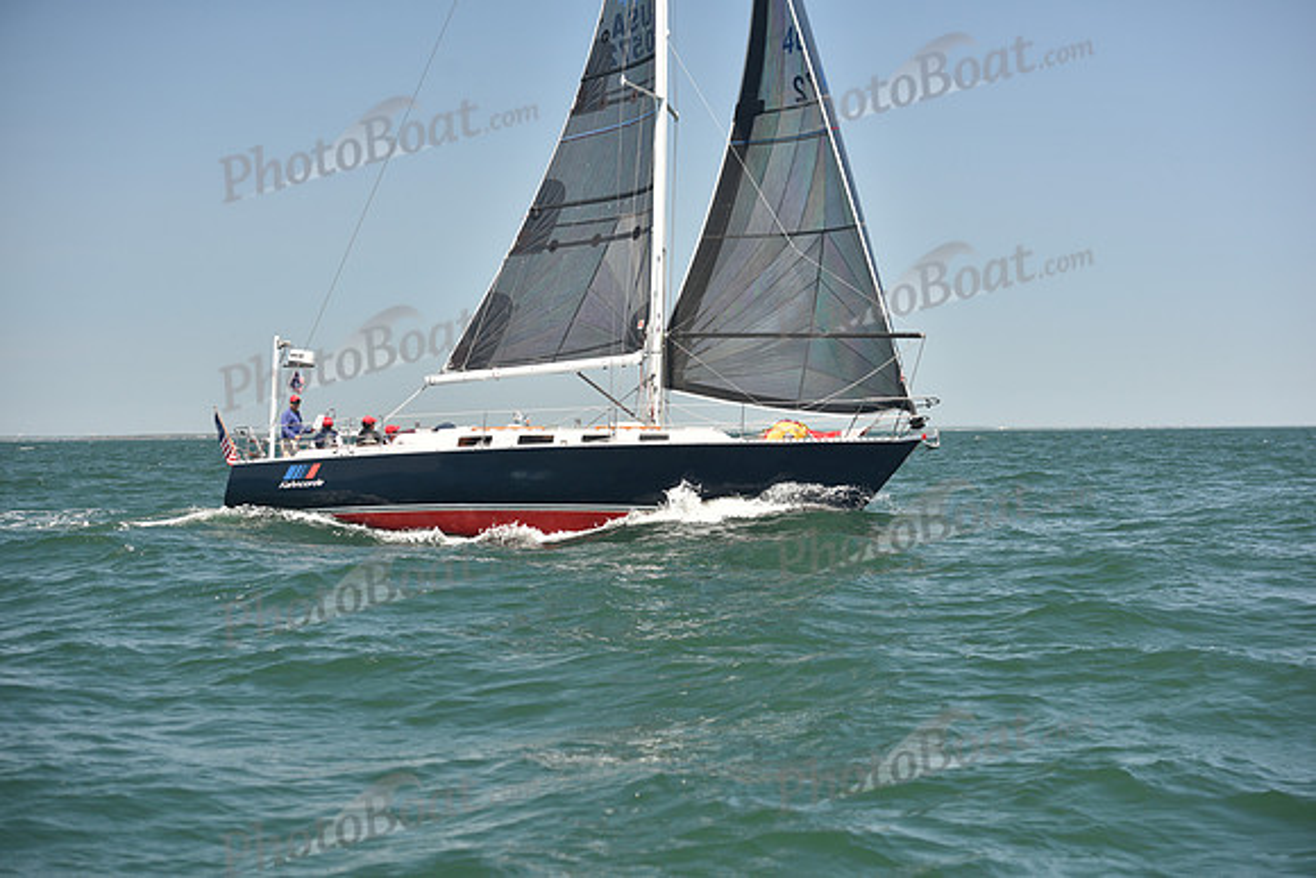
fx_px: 2559
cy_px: 439
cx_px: 658
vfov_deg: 19.5
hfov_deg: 28.8
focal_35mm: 70
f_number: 4.5
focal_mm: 70
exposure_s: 1/800
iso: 250
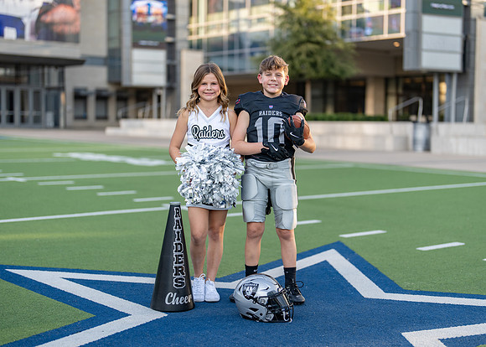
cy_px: 177
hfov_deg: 34.1
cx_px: 259
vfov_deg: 24.7
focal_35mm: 57
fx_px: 791
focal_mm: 50
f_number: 1.2
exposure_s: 1/2000
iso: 100
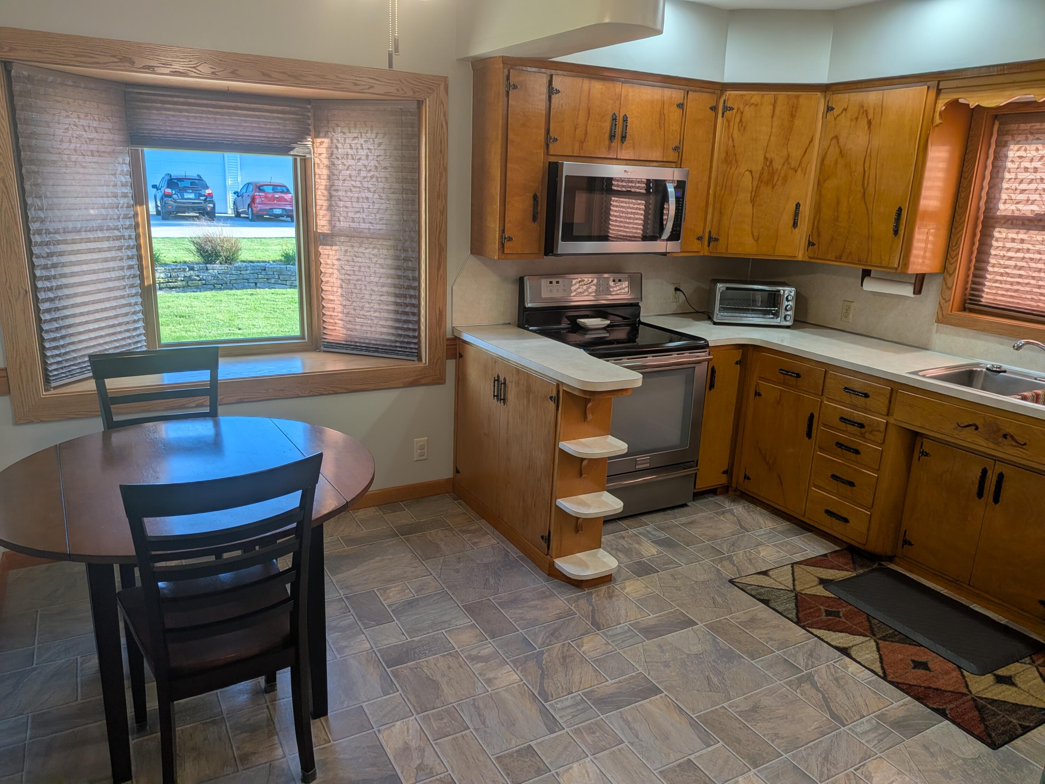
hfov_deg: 71.6
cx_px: 522
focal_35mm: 24
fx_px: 725
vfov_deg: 56.8
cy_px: 392
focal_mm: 4.53
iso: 29
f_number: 1.7
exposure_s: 1/120
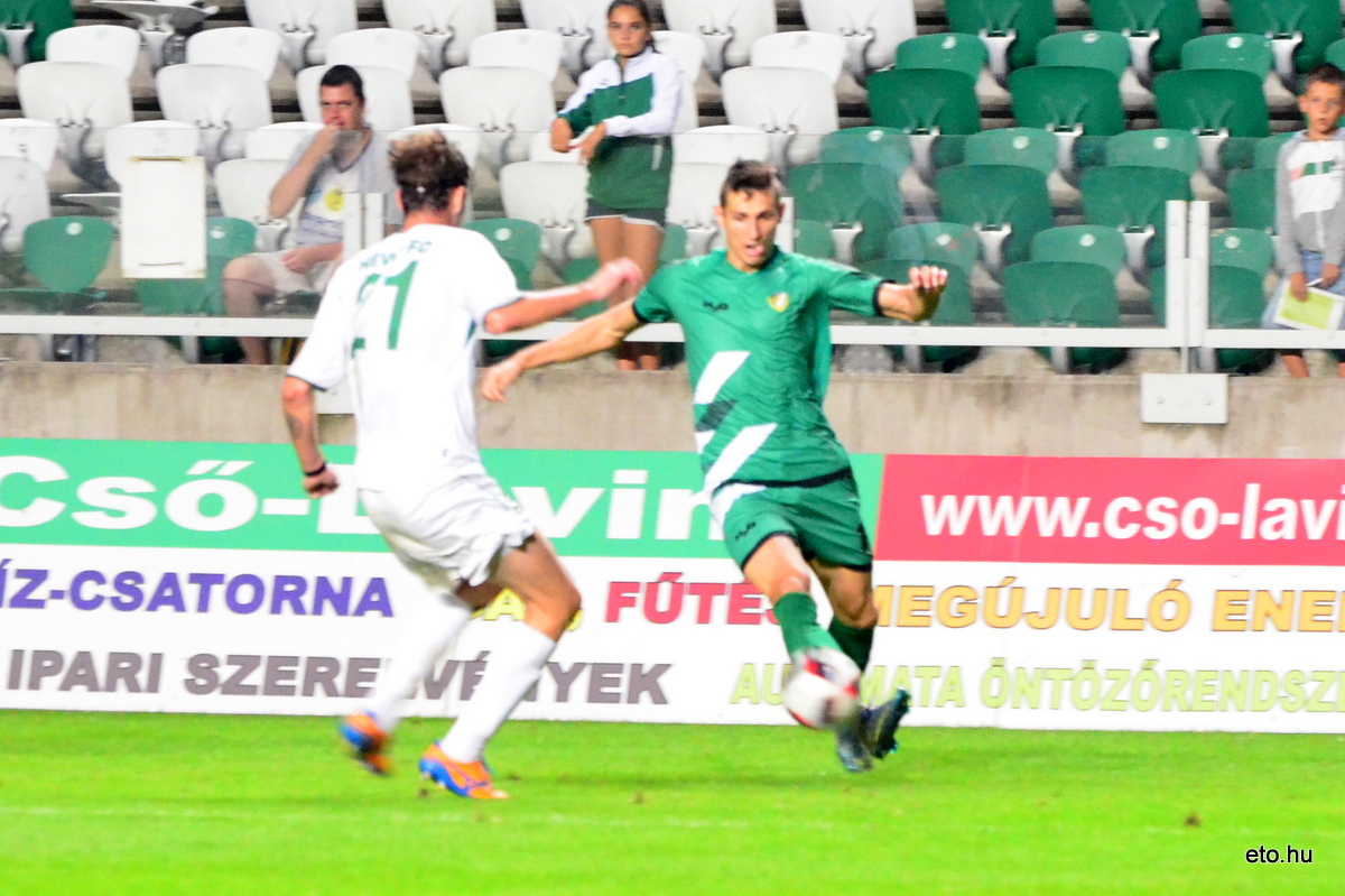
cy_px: 448
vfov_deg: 5.1
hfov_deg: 7.6
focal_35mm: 270
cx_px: 672
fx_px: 10083
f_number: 5
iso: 4000
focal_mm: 180
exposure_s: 1/200
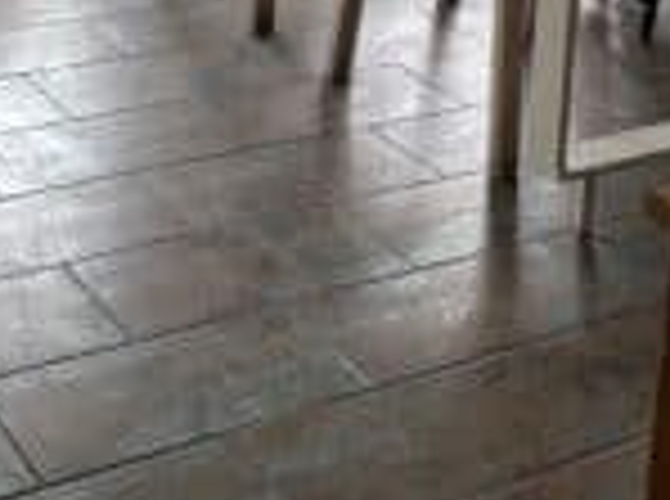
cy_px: -275
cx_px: 261
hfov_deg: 23.3
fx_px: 1622
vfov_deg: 15.9
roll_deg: -3.1
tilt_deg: -9.1
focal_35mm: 84
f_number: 1.8
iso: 25
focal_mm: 4.25
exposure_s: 1/100
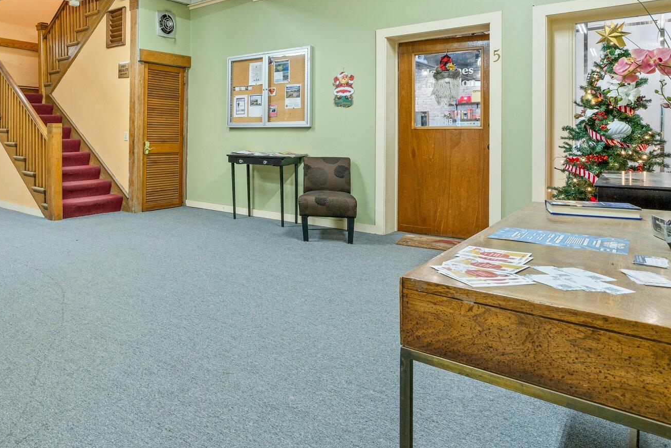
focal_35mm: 25
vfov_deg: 50.2
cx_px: 198
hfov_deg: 68.4
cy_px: 143
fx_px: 466
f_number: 9
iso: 250
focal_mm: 16
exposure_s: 1.6
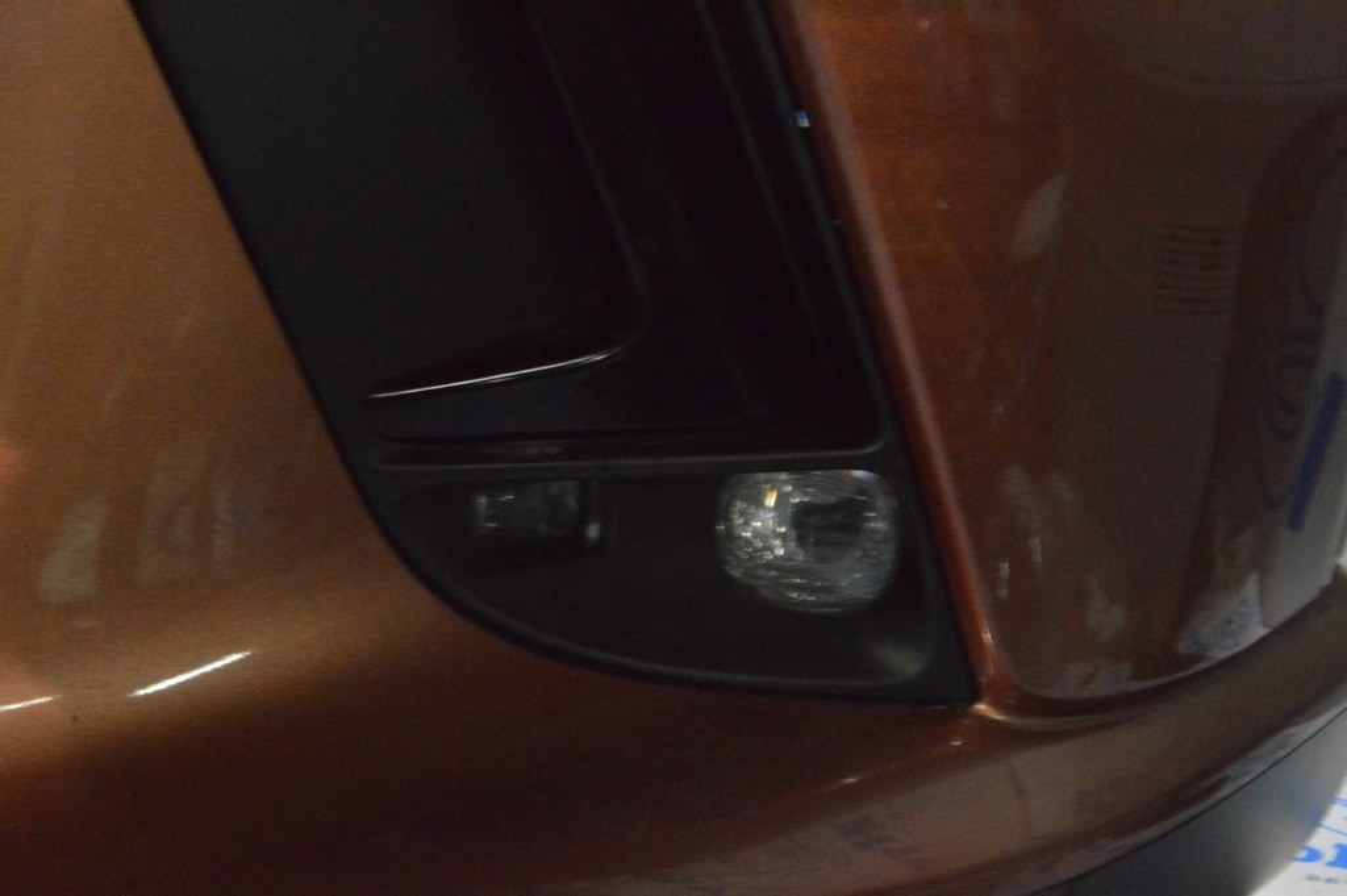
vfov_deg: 16.5
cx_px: 674
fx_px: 3084
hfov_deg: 24.6
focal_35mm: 82
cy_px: 448
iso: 6400
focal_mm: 55
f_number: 20
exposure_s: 1/20
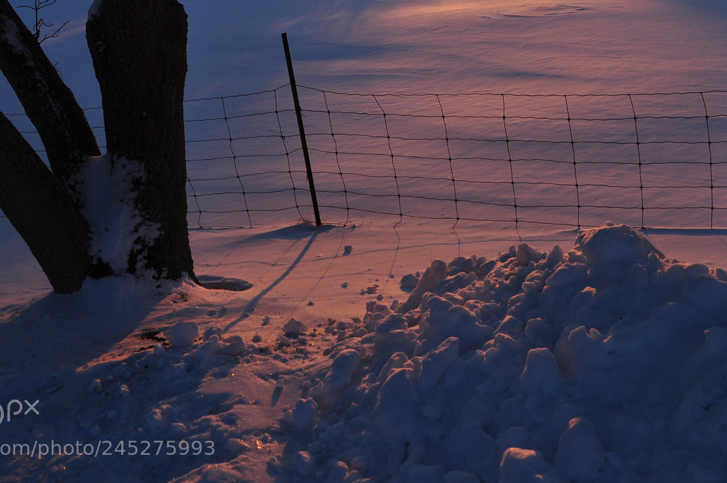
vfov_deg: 34.6
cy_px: 158
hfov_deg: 50.7
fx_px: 766
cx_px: 392
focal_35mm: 38
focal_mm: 18
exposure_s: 1/250
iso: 200
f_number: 8
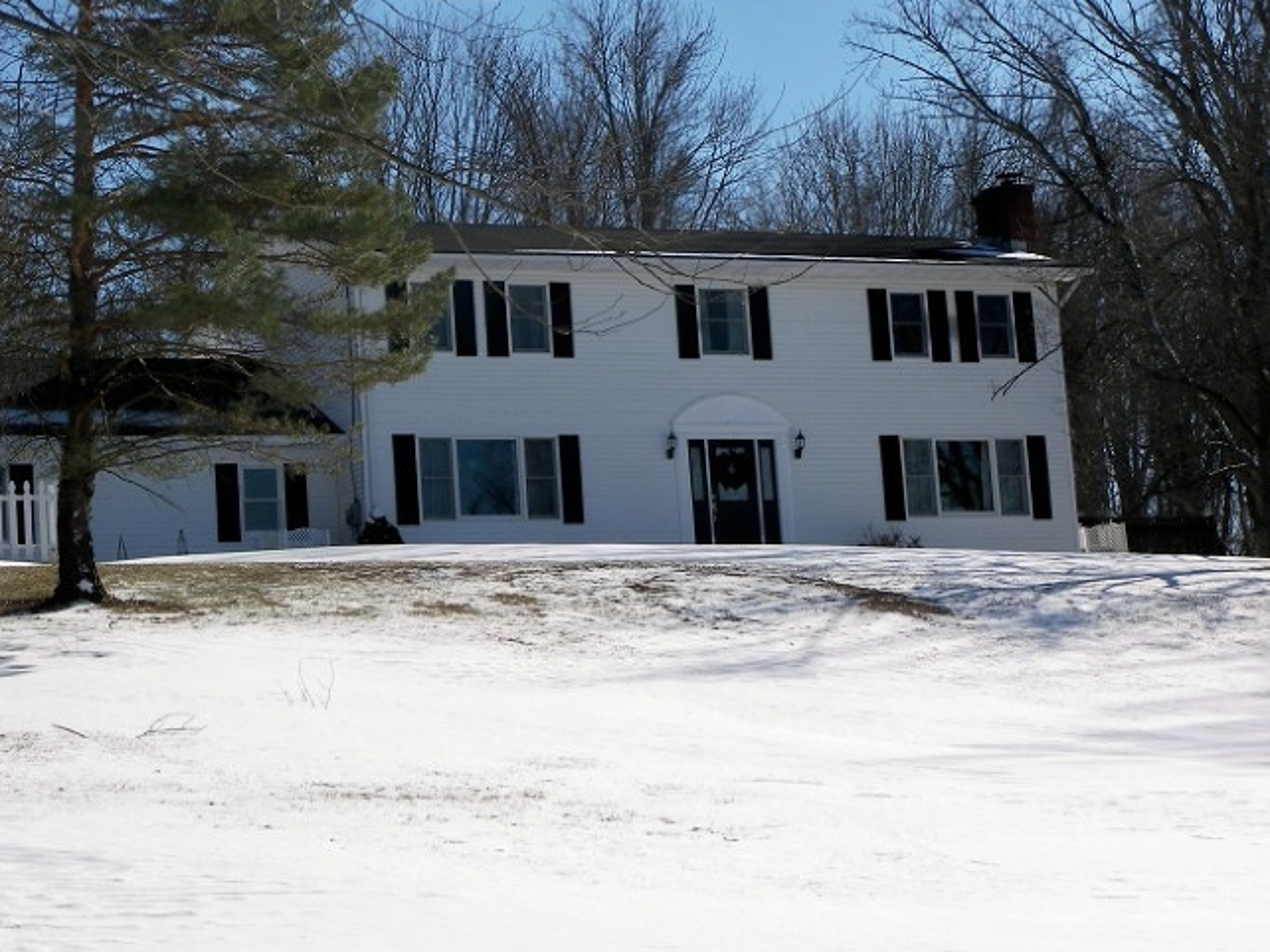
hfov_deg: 21.5
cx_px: 518
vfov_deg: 16.2
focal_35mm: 91
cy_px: 362
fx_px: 3337
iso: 50
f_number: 4
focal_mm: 15.4
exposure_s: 1/1000
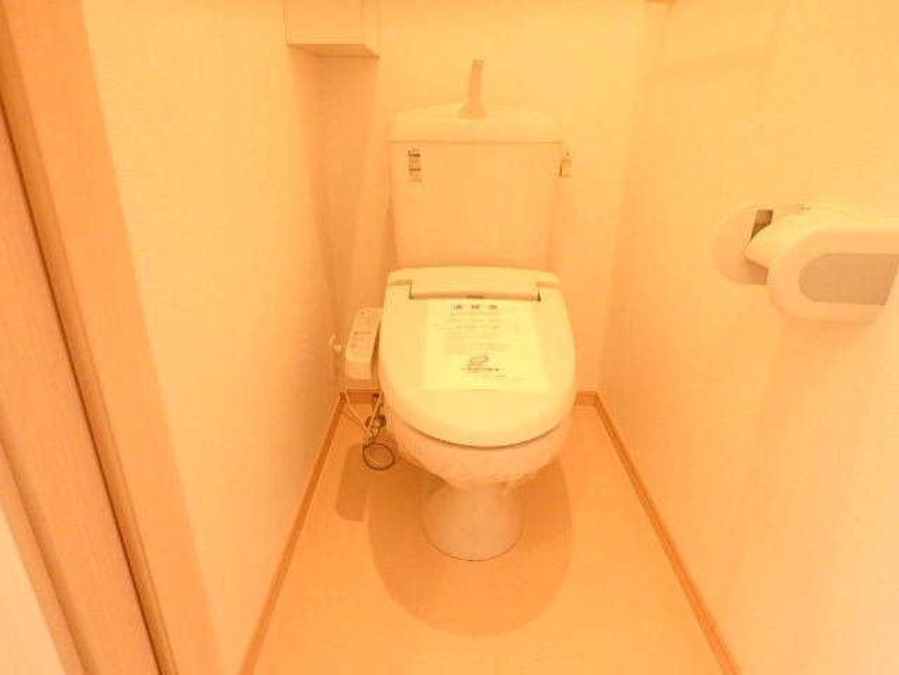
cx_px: 450
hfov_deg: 79.0
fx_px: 545
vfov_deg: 63.4
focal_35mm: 21
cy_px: 338
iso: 800
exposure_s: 1/25
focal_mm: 3.7
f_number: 3.5
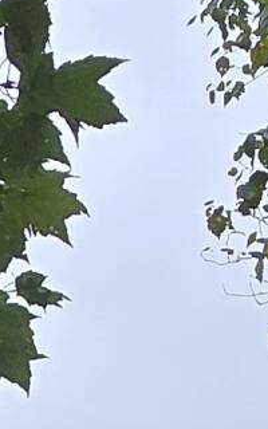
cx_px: -436
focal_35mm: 129
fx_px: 1508
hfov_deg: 8.9
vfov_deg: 14.2
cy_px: 780
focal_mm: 1.7
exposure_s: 1/298
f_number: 2.2
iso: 25
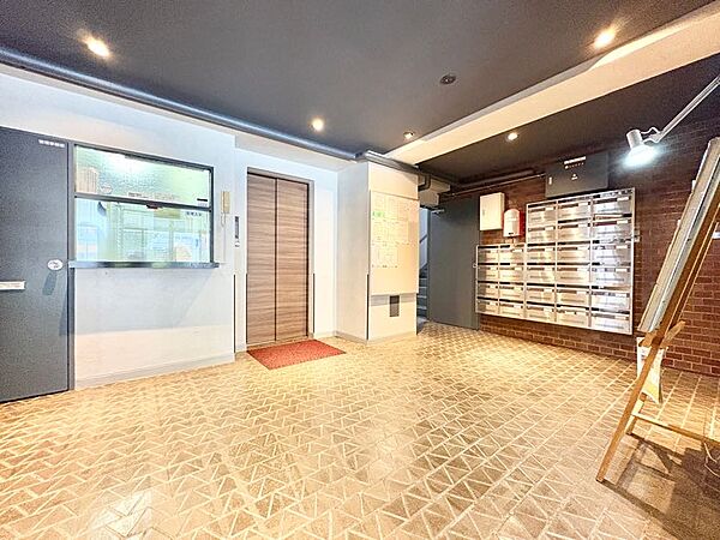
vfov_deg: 85.7
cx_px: 360
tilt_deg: -0.2
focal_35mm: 14
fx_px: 291
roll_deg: +0.0
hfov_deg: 102.1
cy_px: 270
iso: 500
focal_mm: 2.22
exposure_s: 1/50
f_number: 2.2
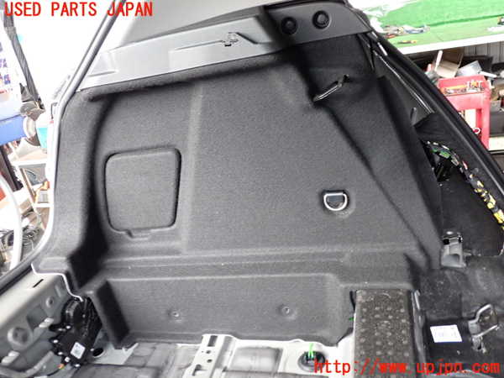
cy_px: 189
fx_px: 437
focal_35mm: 30
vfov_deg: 46.8
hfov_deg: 60.0
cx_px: 252
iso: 250
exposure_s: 1/30
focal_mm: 5.4
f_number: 2.3
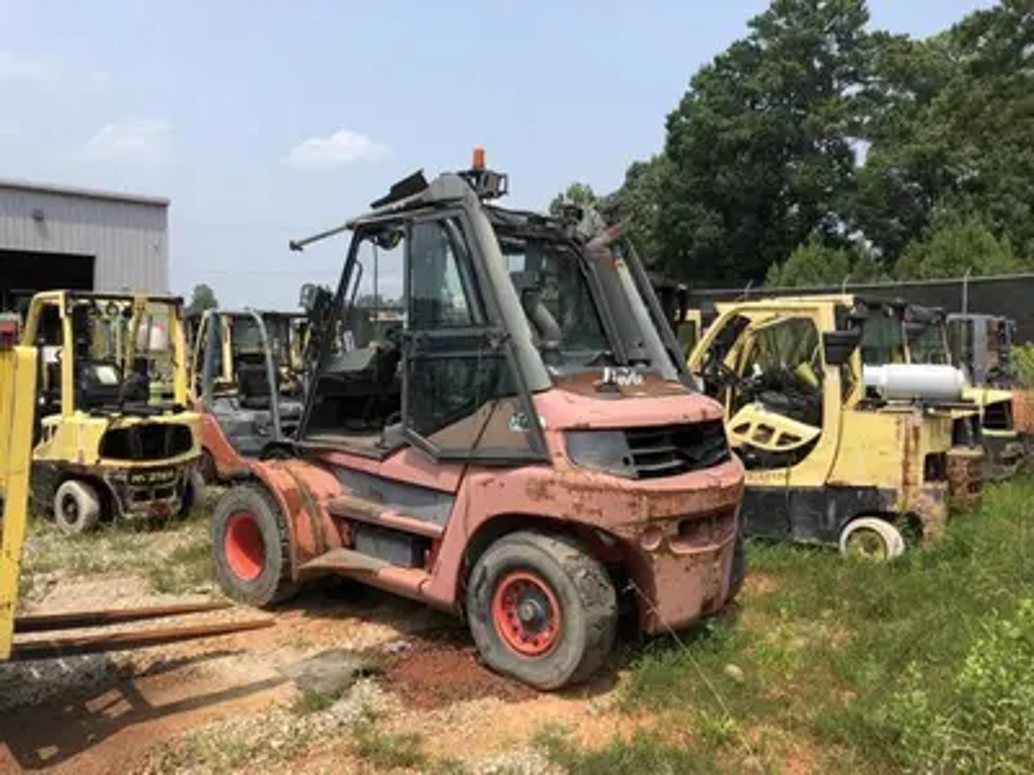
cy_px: 388
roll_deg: -1.7
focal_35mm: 28
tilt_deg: -2.1
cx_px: 517
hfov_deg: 63.4
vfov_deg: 49.7
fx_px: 836
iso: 20
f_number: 1.8
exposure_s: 1/1600
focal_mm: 4
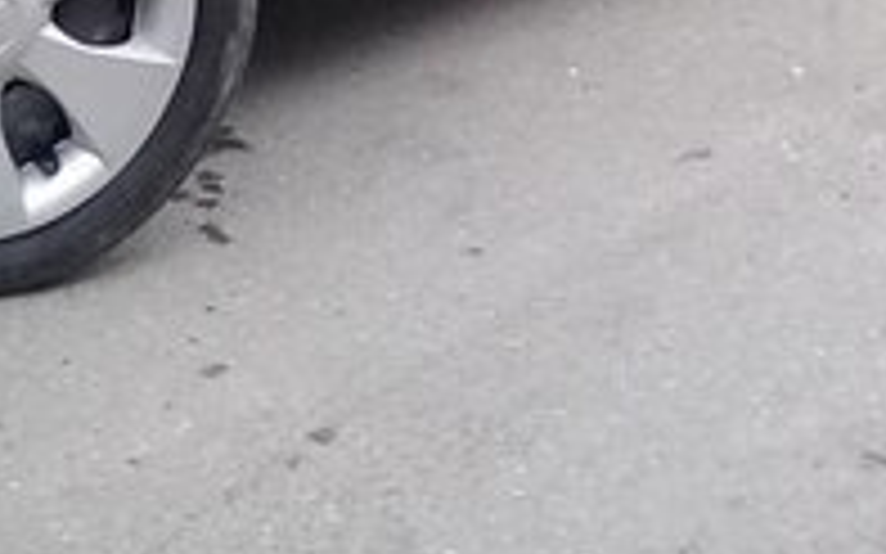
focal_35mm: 110
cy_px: -403
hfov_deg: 18.4
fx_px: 2655
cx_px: -36
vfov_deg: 11.2
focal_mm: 3.3
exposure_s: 1/50
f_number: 2.2
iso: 64
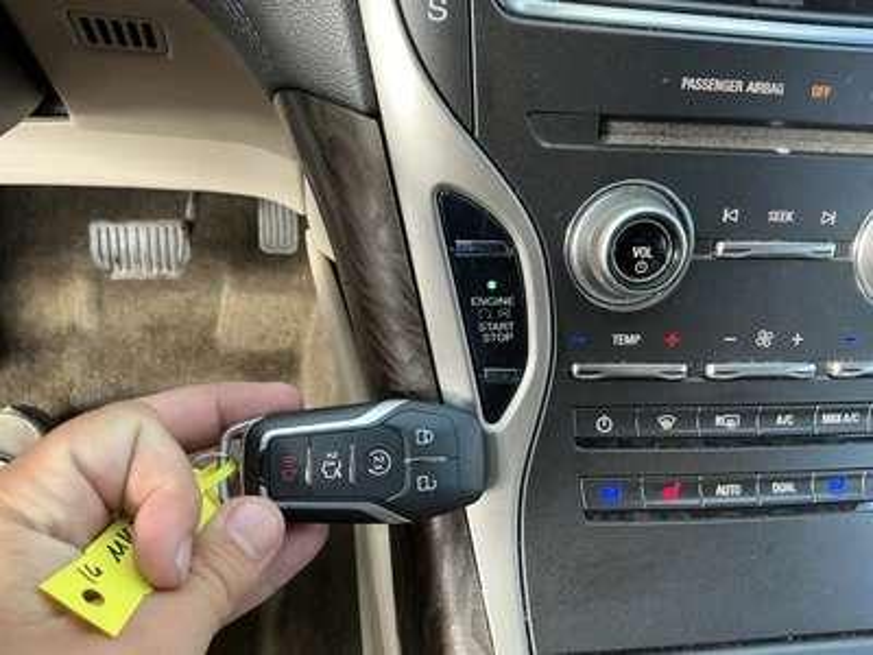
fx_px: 706
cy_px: 328
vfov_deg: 49.7
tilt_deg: -55.8
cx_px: 436
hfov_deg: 63.4
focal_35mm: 28
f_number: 1.8
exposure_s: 1/122
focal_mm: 3
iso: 40
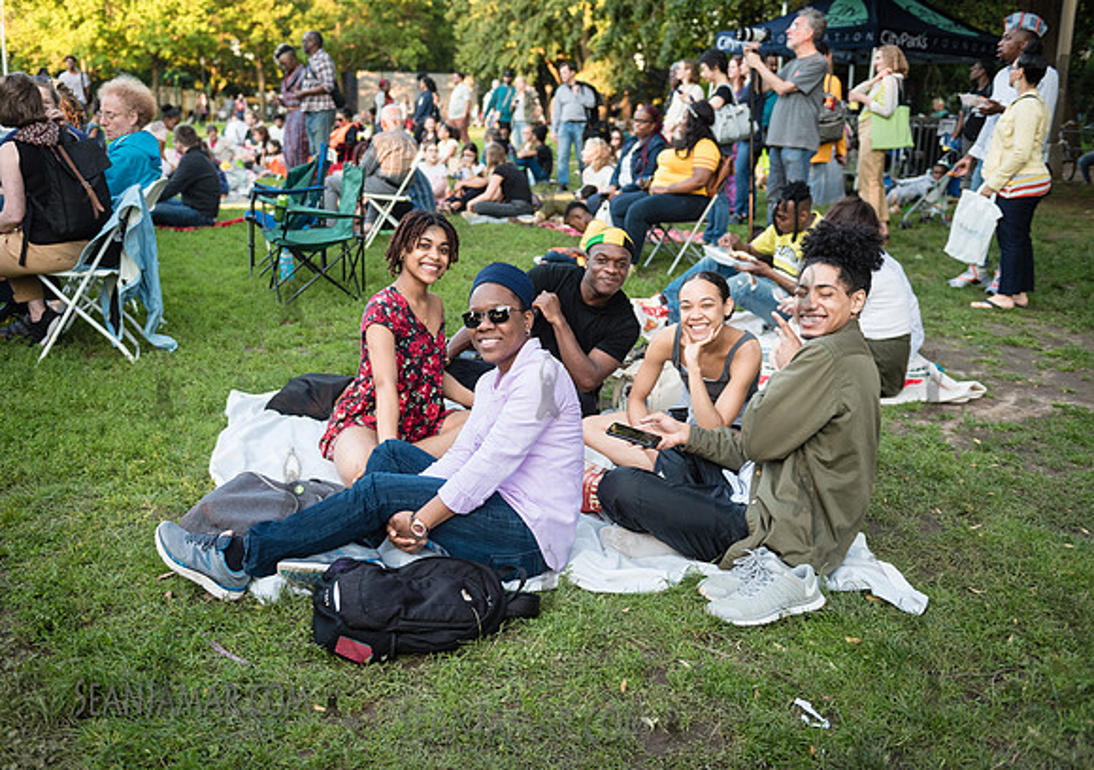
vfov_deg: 39.4
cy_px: 367
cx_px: 490
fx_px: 1073
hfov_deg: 53.9
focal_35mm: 35
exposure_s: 1/320
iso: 800
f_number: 3.2
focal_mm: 32
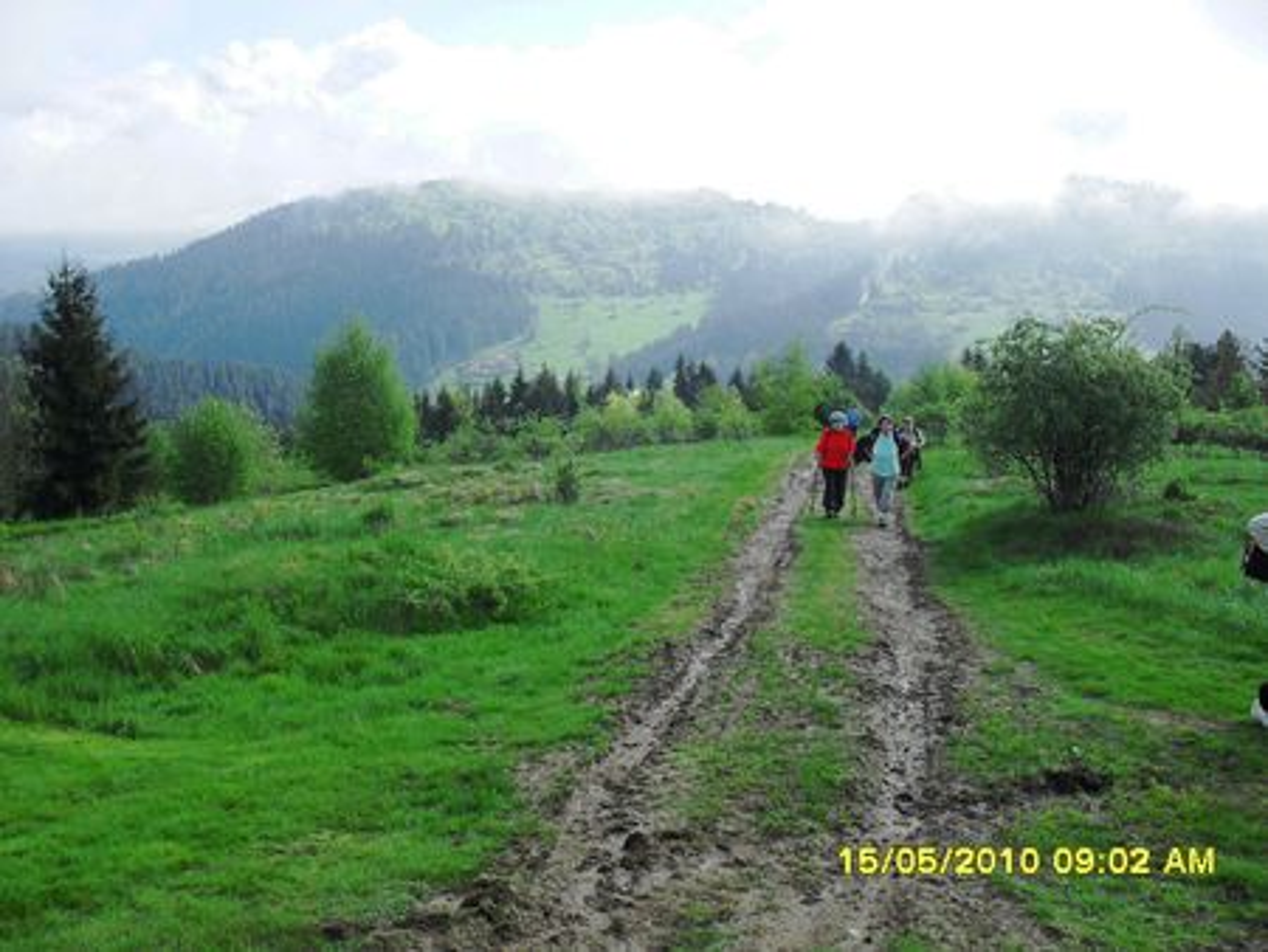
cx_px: 634
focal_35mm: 35
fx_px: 1283
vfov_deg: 40.7
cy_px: 476
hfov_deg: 52.6
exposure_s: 1/125
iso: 100
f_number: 8.4
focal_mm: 6.3
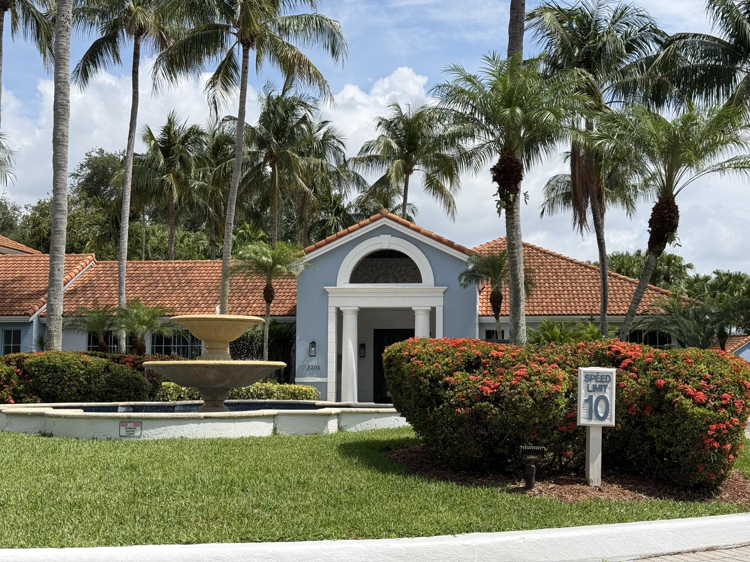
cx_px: 375
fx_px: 1040
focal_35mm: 48
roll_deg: -0.4
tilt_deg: +5.1
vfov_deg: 30.3
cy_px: 281
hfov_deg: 39.7
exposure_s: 1/4587
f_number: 1.78
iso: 64
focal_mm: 6.76
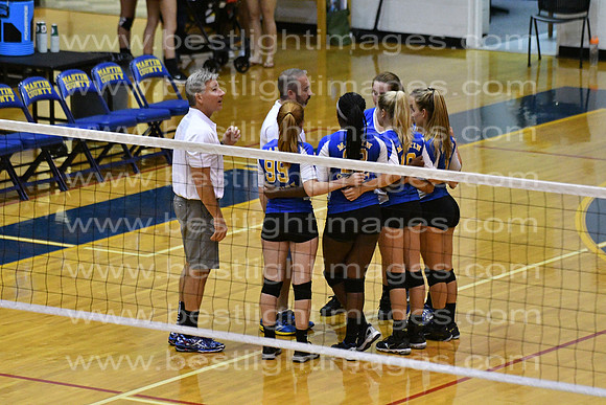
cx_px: 303
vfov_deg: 6.5
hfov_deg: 9.8
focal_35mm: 210
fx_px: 3536
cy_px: 202
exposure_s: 1/640
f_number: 3.5
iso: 8000
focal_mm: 140
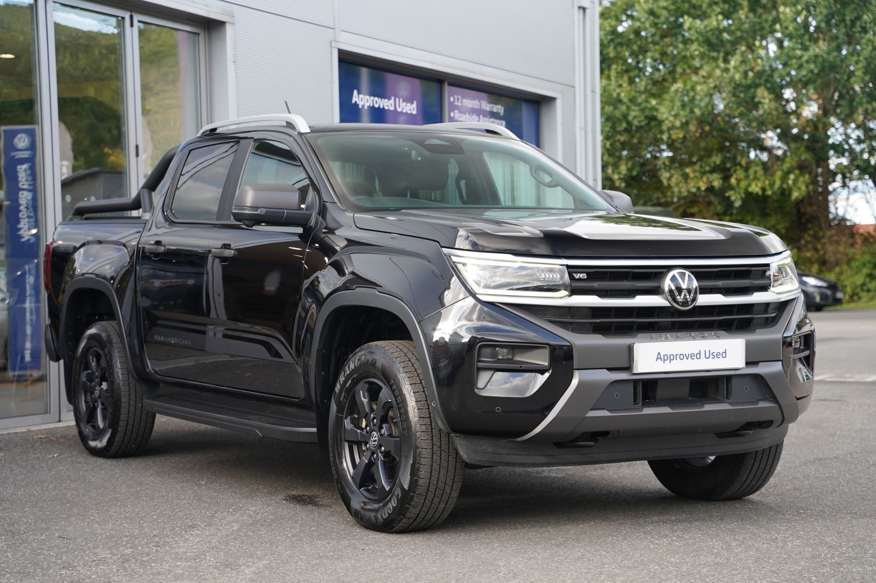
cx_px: 438
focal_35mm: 70
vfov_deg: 19.4
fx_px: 1702
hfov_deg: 28.9
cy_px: 292
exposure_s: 1/160
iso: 320
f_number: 4
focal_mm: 70
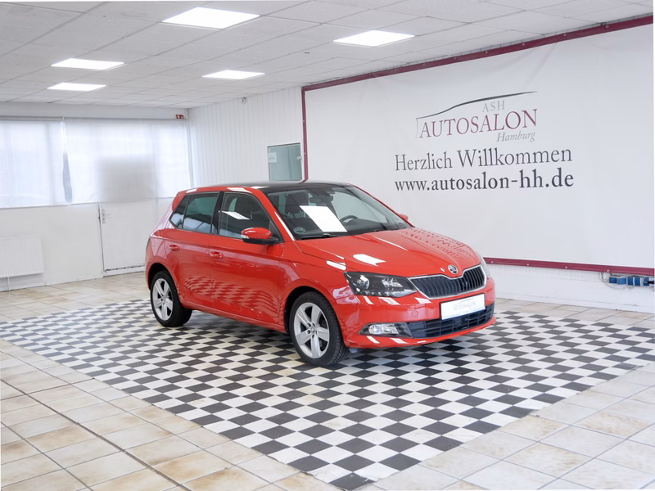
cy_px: 246
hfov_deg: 51.4
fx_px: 681
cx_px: 328
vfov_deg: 39.7
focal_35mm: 36
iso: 640
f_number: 3.9
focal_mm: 18
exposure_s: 1/60
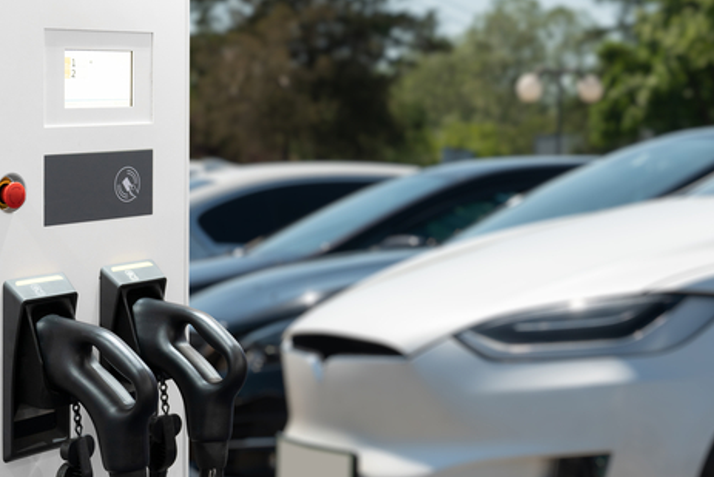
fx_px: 2916
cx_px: 472
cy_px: 251
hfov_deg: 13.9
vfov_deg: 9.3
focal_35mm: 147
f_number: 4.5
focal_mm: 68
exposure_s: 1/1250
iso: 160
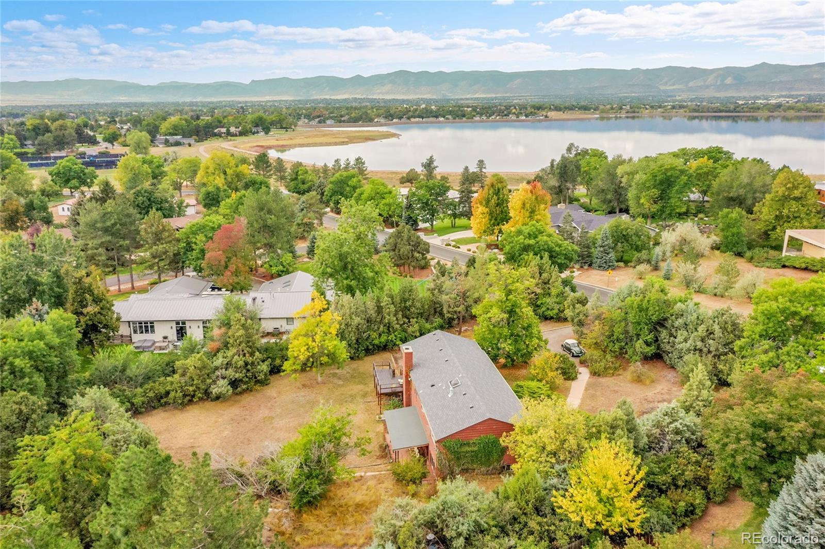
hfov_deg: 65.5
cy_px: 274
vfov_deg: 46.4
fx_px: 641
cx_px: 412
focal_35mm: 28
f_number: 7.1
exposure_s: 1/1000
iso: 800
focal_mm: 10.26
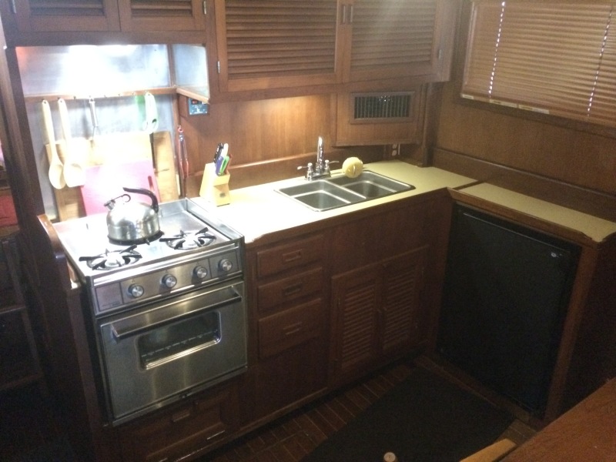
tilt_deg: -23.7
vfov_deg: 48.2
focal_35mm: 29
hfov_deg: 61.7
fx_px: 516
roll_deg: -2.1
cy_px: 231
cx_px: 308
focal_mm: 4.15
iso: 2000
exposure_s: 1/15
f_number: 2.2
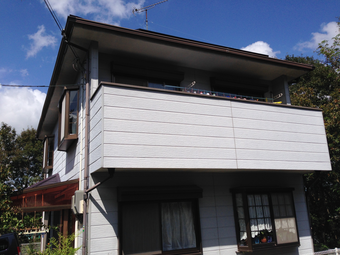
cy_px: 128
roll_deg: +1.4
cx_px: 170
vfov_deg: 42.9
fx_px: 324
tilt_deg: +14.4
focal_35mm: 33
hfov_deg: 55.4
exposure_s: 1/2710
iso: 50
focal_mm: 4.12
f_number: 2.4
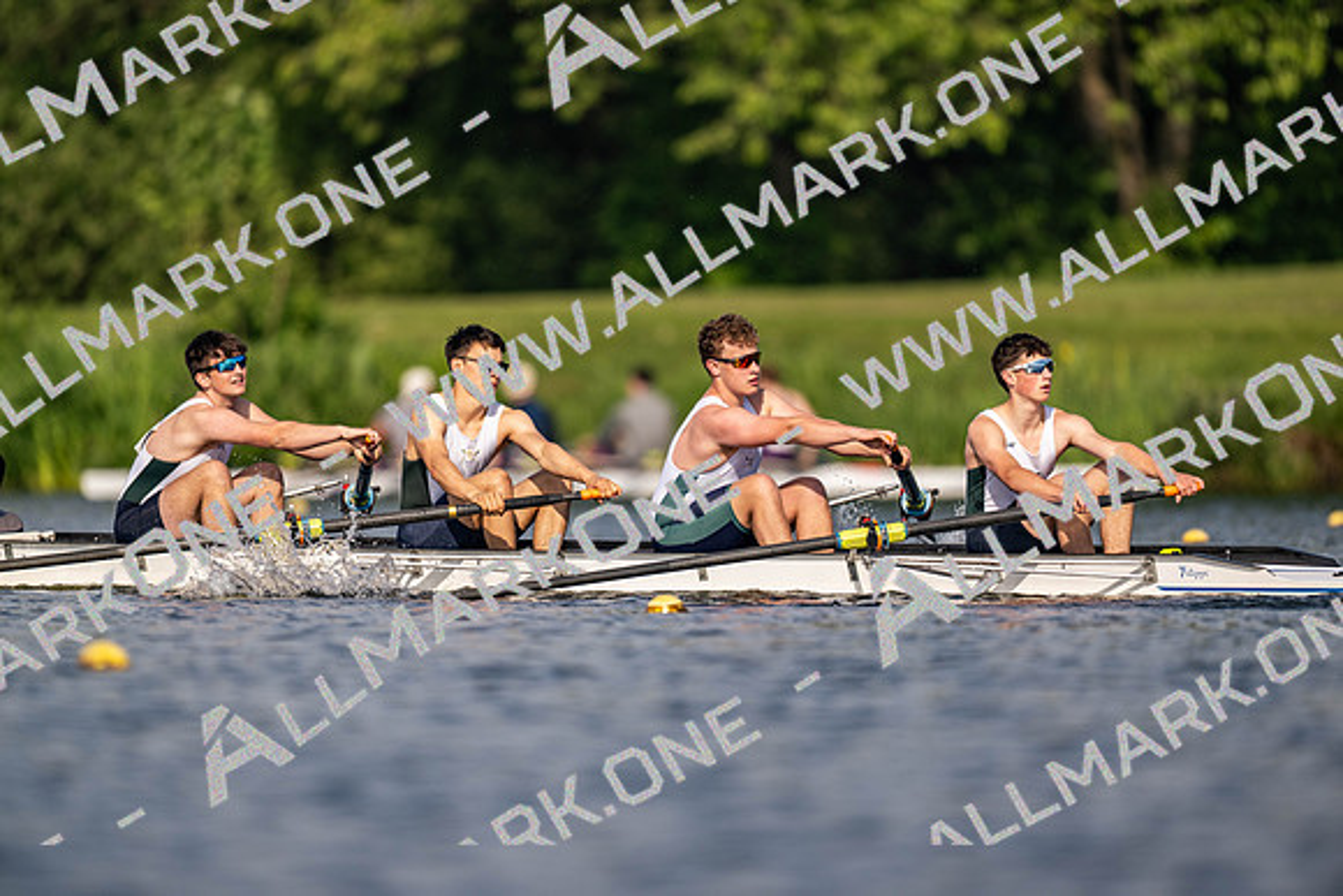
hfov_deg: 3.4
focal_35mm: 600
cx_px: 672
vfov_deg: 2.3
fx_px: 22388
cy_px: 448
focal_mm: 600
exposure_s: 1/2500
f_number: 4
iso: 250
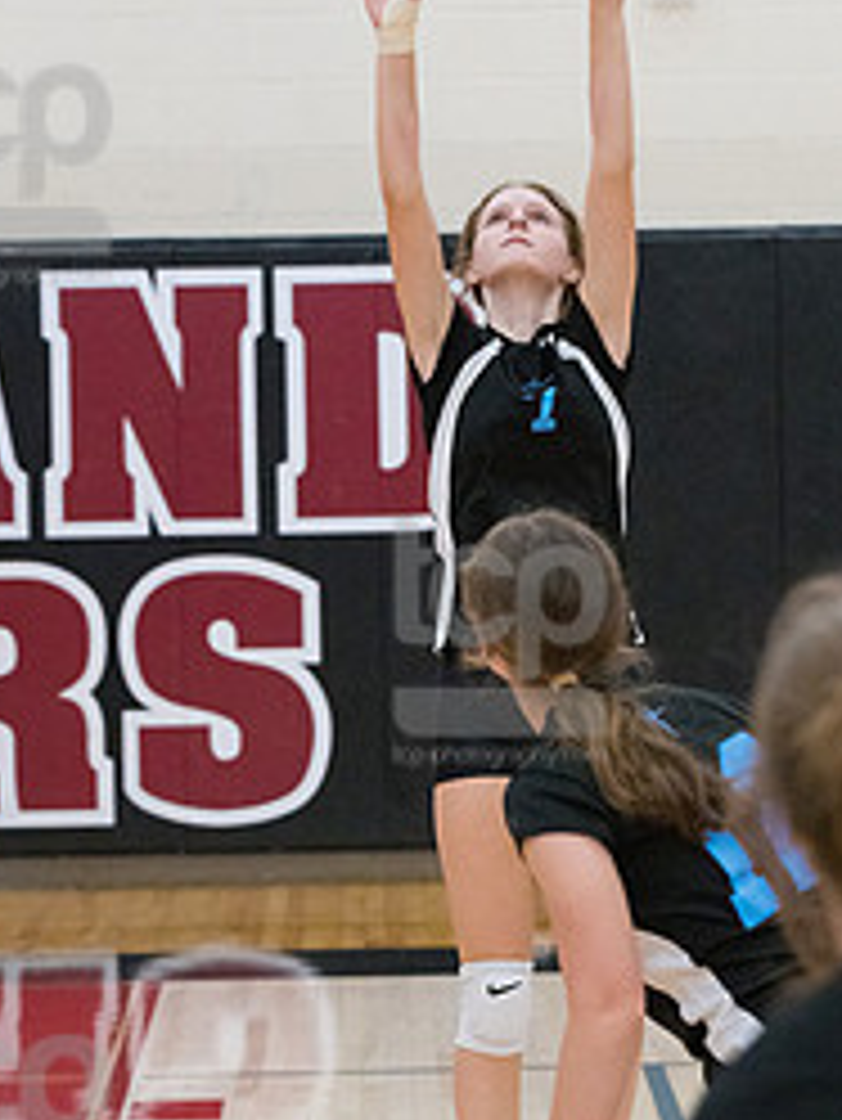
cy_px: 643
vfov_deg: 12.0
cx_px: 500
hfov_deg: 9.0
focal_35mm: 165
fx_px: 5347
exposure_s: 1/1000
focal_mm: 95
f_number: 4.5
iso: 6400
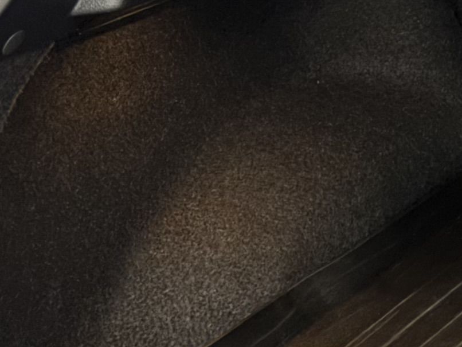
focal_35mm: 130
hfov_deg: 13.1
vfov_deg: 11.4
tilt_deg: -23.1
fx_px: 1736
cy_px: 178
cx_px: 935
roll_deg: +0.4
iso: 1600
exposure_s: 1/40
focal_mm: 5.96
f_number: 1.6
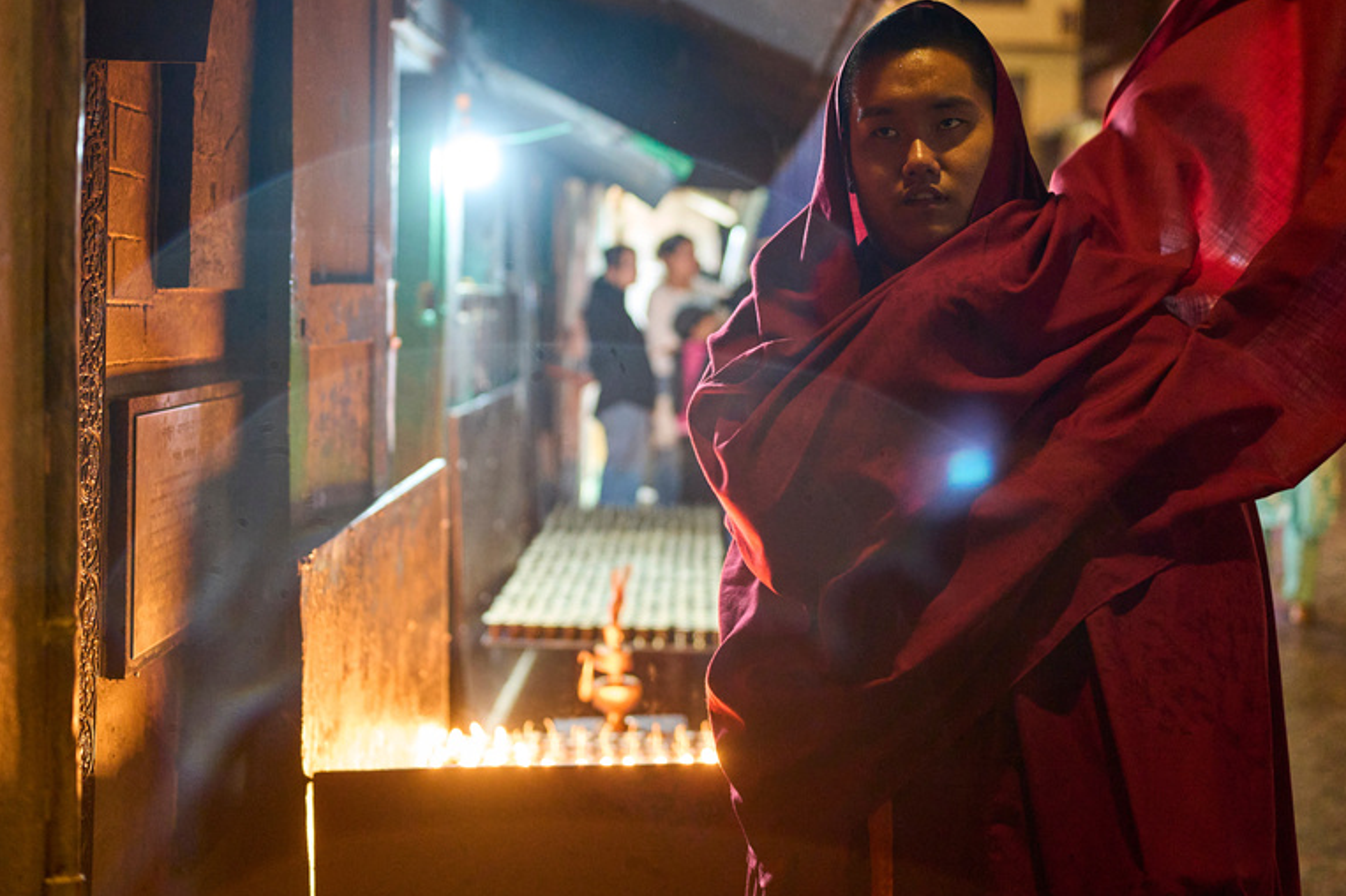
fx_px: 1756
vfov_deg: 28.4
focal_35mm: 47
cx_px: 714
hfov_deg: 41.9
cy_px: 302
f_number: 1.6
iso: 3200
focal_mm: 35
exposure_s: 1/125
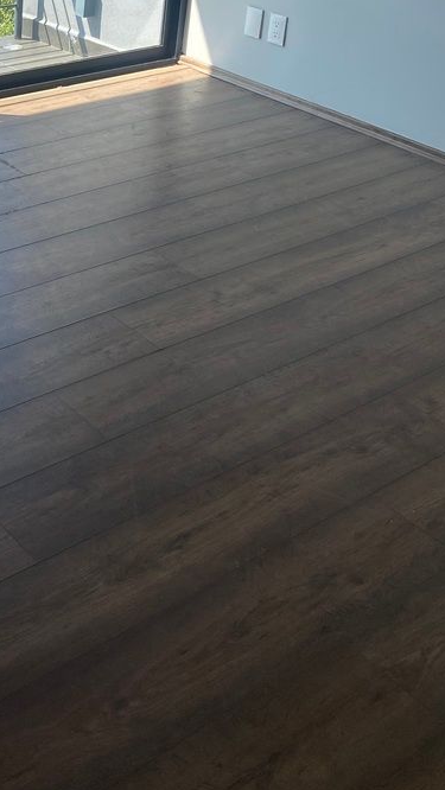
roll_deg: -1.6
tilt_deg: -19.7
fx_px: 1069
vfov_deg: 38.2
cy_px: 101
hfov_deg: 22.3
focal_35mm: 51
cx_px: -40
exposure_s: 1/1258
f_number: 1.8
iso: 32
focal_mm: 4.25
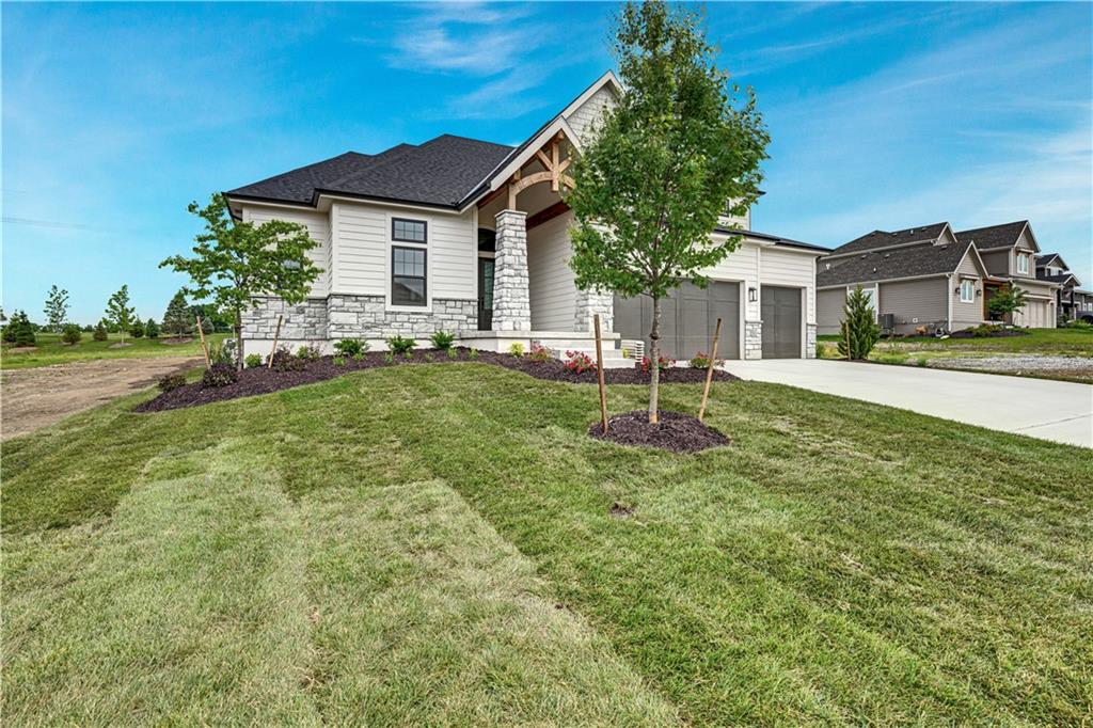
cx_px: 546
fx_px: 501
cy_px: 364
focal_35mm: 16
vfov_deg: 72.0
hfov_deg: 95.0
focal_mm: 16.5
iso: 100
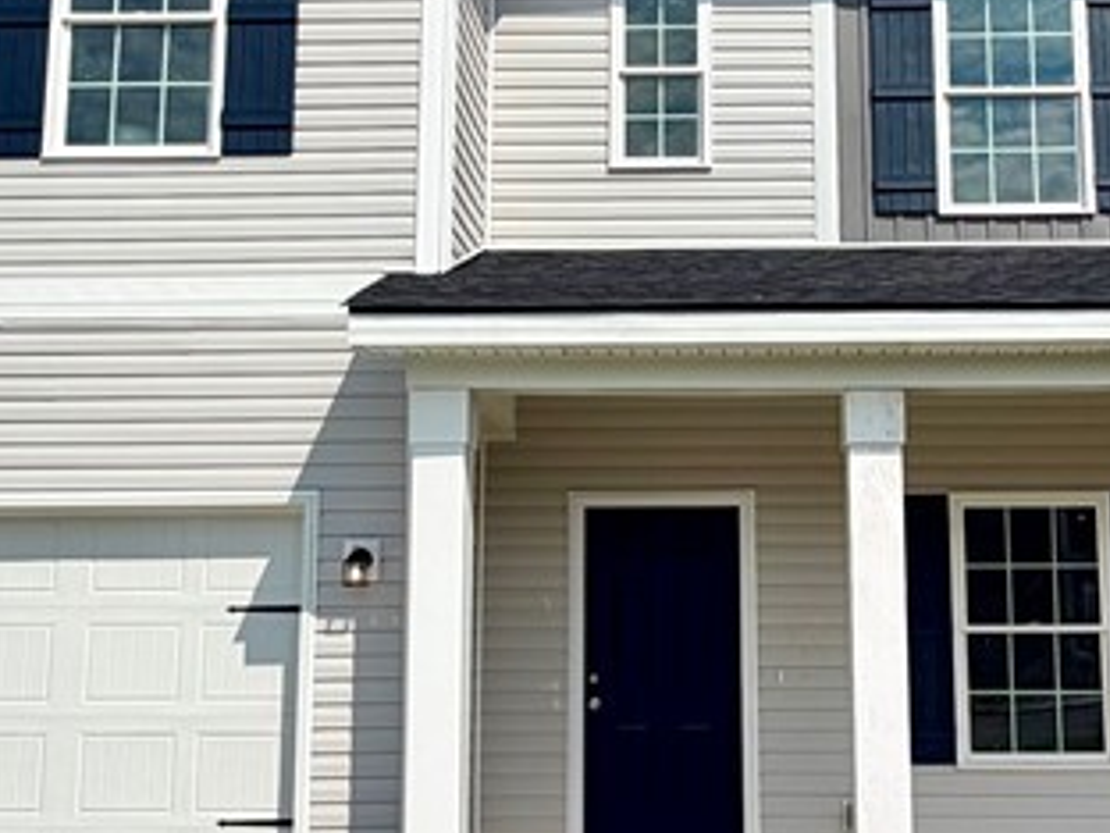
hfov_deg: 40.9
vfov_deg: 31.5
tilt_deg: +8.2
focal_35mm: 46
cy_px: 402
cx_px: 701
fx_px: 1475
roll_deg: +0.6
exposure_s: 1/1745
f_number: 2.2
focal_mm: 2.22
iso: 20
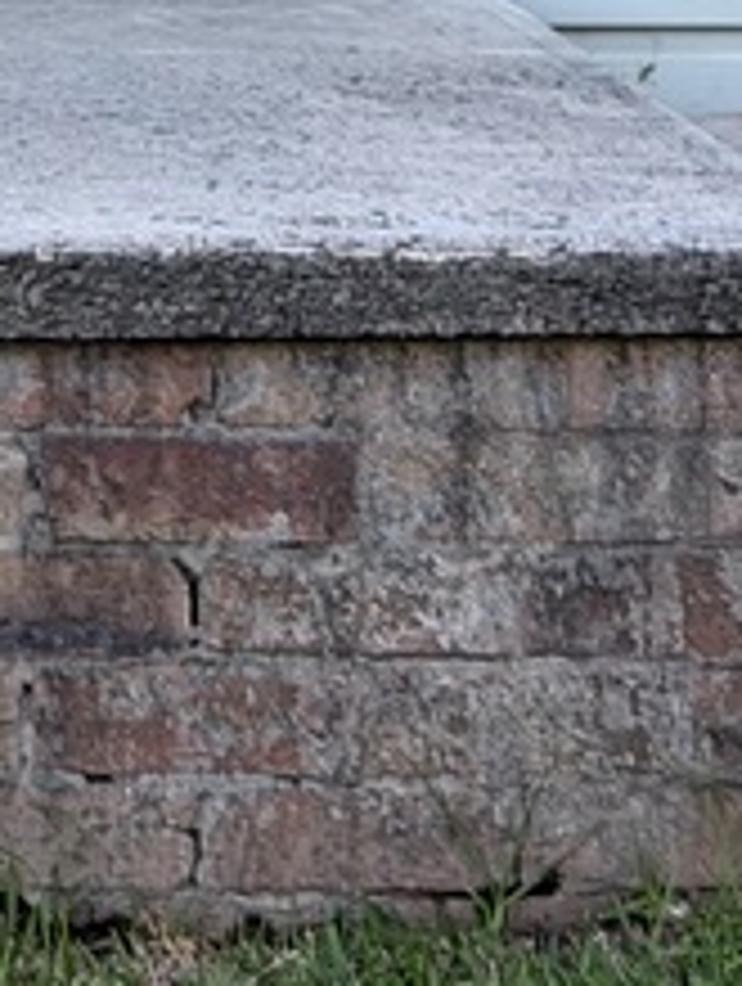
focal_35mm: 224
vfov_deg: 8.4
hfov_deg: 6.4
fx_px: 6383
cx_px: -904
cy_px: -896
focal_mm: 6.76
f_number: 1.78
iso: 50
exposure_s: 1/171
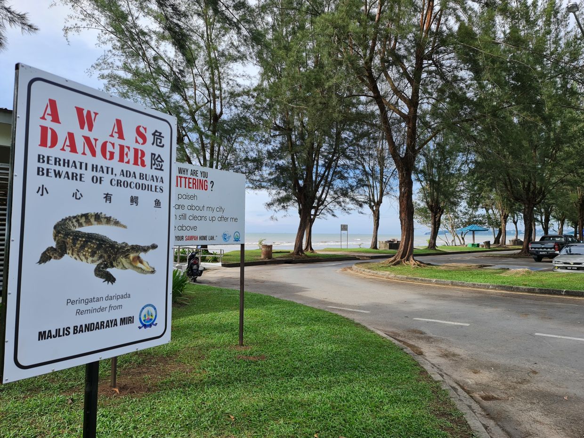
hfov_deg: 69.4
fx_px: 422
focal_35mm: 25
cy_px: 219
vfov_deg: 54.9
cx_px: 292
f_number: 1.8
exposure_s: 1/546
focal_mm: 7
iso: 50
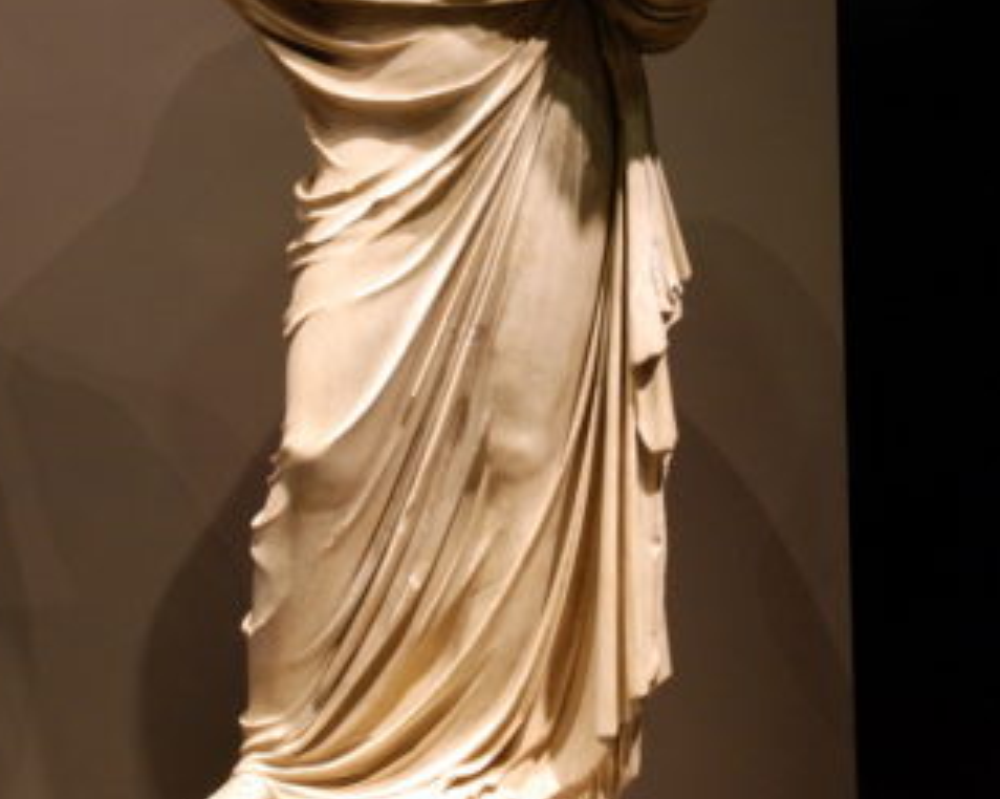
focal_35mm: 69
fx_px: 2033
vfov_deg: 21.8
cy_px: 101
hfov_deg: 27.6
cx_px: 480
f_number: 4.5
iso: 800
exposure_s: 1/80
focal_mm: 31
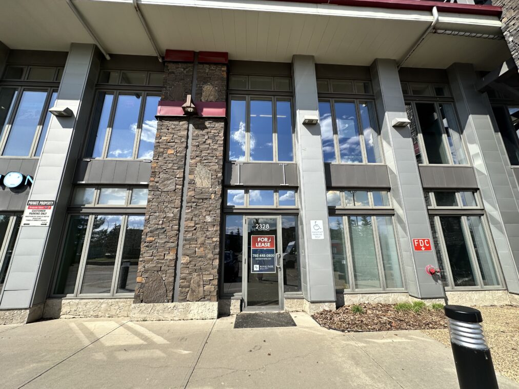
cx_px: 260
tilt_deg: +16.0
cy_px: 194
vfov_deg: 85.7
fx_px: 210
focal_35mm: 14
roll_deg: +1.0
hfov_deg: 102.1
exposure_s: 1/2020
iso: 40
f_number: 2.2
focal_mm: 2.22
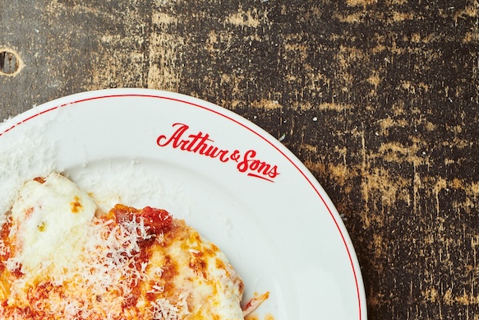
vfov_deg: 18.5
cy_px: 318
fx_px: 958
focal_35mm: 72
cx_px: 111
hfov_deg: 27.6
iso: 80
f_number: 4
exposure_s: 1/200
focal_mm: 35
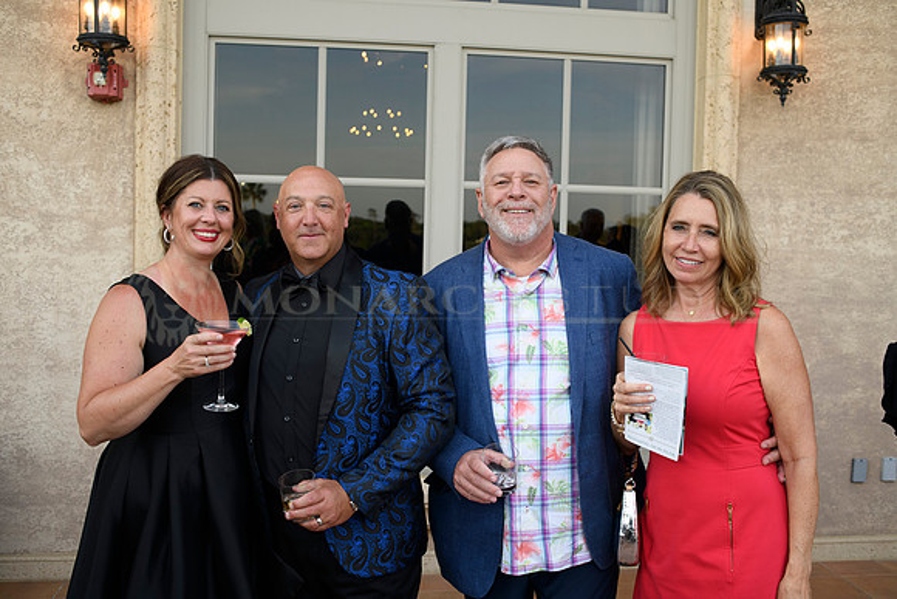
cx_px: 448
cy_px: 300
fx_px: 872
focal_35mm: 35
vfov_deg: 37.9
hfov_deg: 54.4
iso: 500
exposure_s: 1/500
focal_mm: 35
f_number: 4
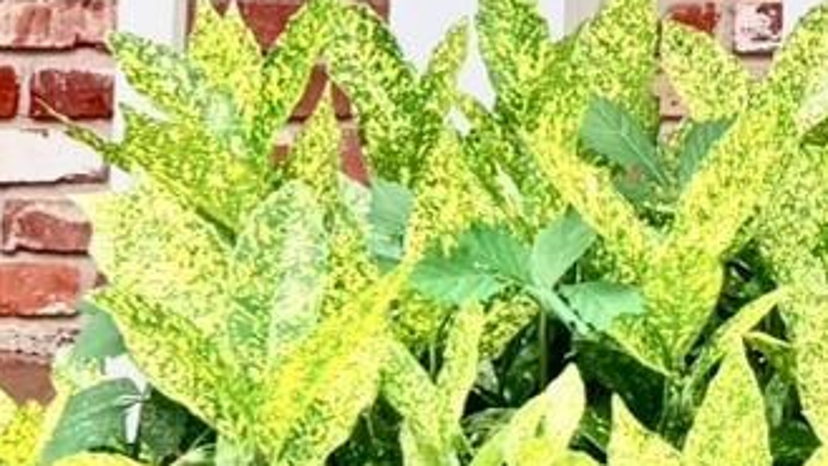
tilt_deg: +3.8
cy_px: -693
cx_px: 1424
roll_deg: -0.1
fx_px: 3578
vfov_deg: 7.0
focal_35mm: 163
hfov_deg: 12.2
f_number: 1.78
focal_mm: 6.76
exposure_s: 1/329
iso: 80
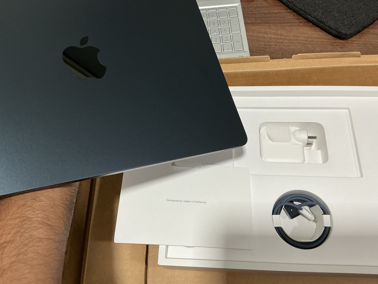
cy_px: 142
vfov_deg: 48.2
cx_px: 189
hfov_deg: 61.7
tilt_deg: -63.2
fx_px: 317
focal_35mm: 29
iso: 80
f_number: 1.8
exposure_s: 1/50
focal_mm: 3
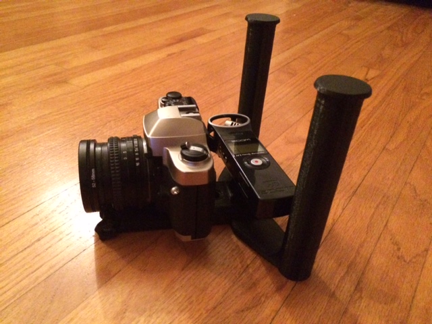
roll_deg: -2.7
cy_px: 162
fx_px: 362
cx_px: 216
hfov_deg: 61.7
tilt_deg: -34.3
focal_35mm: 29
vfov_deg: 48.2
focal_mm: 4.15
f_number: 2.2
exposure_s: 1/15
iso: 1000
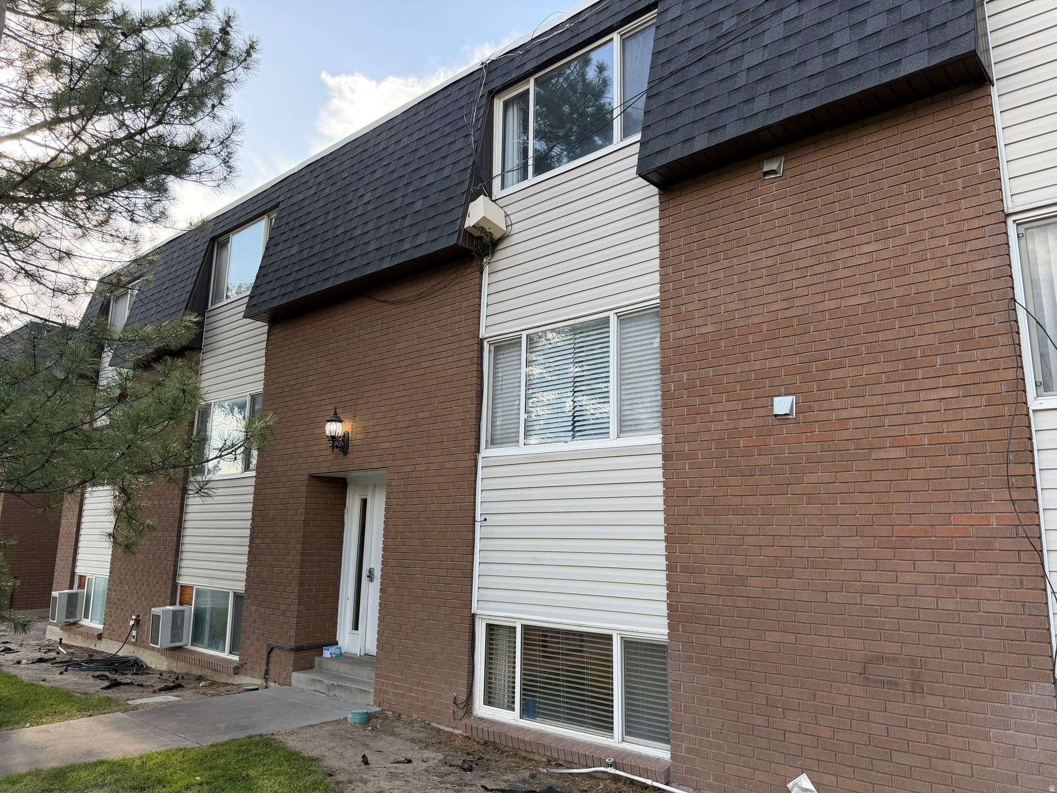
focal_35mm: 24
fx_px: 733
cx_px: 528
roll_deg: -1.0
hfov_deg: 71.6
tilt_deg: +11.0
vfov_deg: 56.8
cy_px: 396
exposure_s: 1/497
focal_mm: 6.76
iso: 100
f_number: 1.78
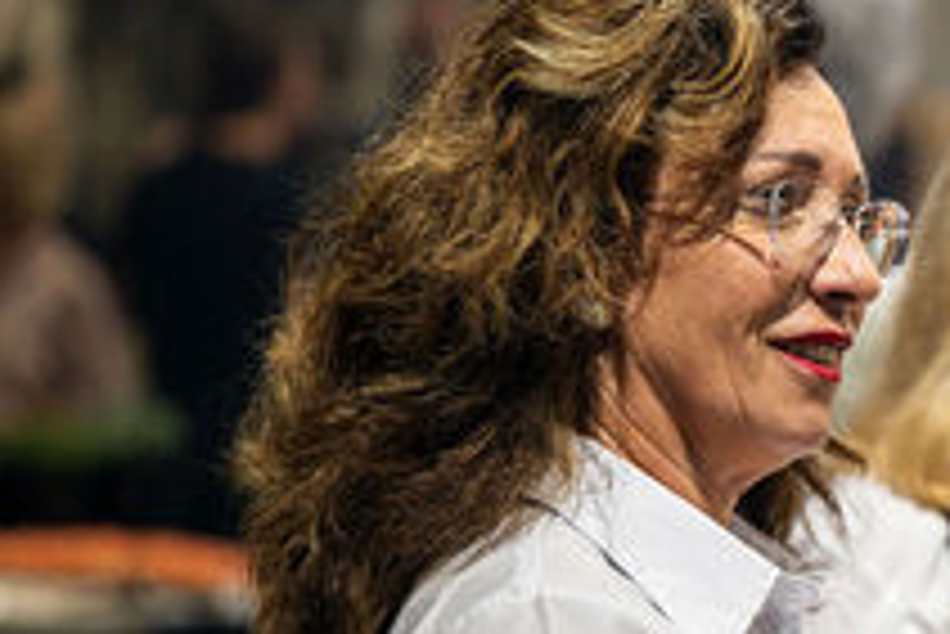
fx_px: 5572
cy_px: 414
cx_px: 932
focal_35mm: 211
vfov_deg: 6.5
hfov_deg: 9.7
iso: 3600
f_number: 2.8
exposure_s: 1/250
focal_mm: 99
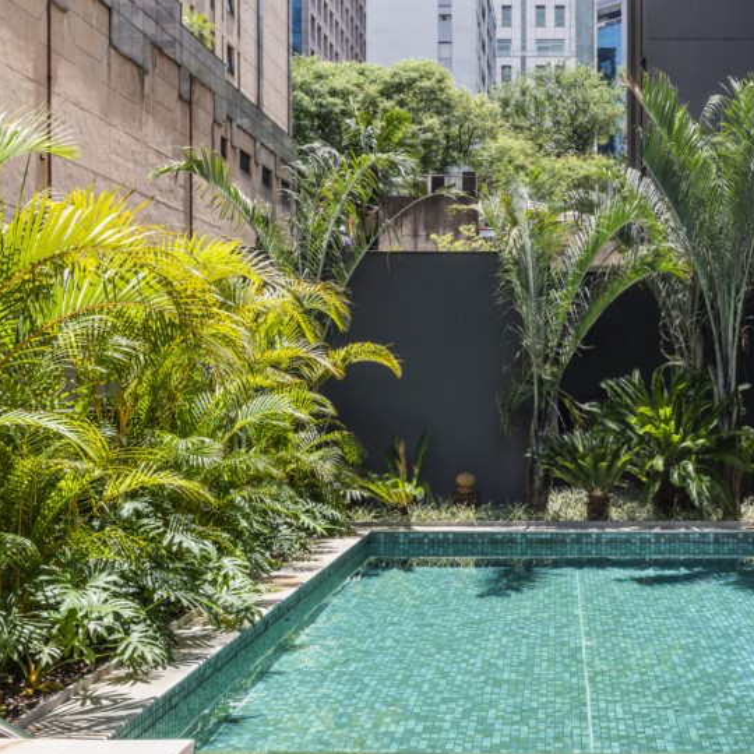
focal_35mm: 50
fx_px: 1232
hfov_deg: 33.6
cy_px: 376
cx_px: 533
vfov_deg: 34.0
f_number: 6.3
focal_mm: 31
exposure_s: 1/200
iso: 100
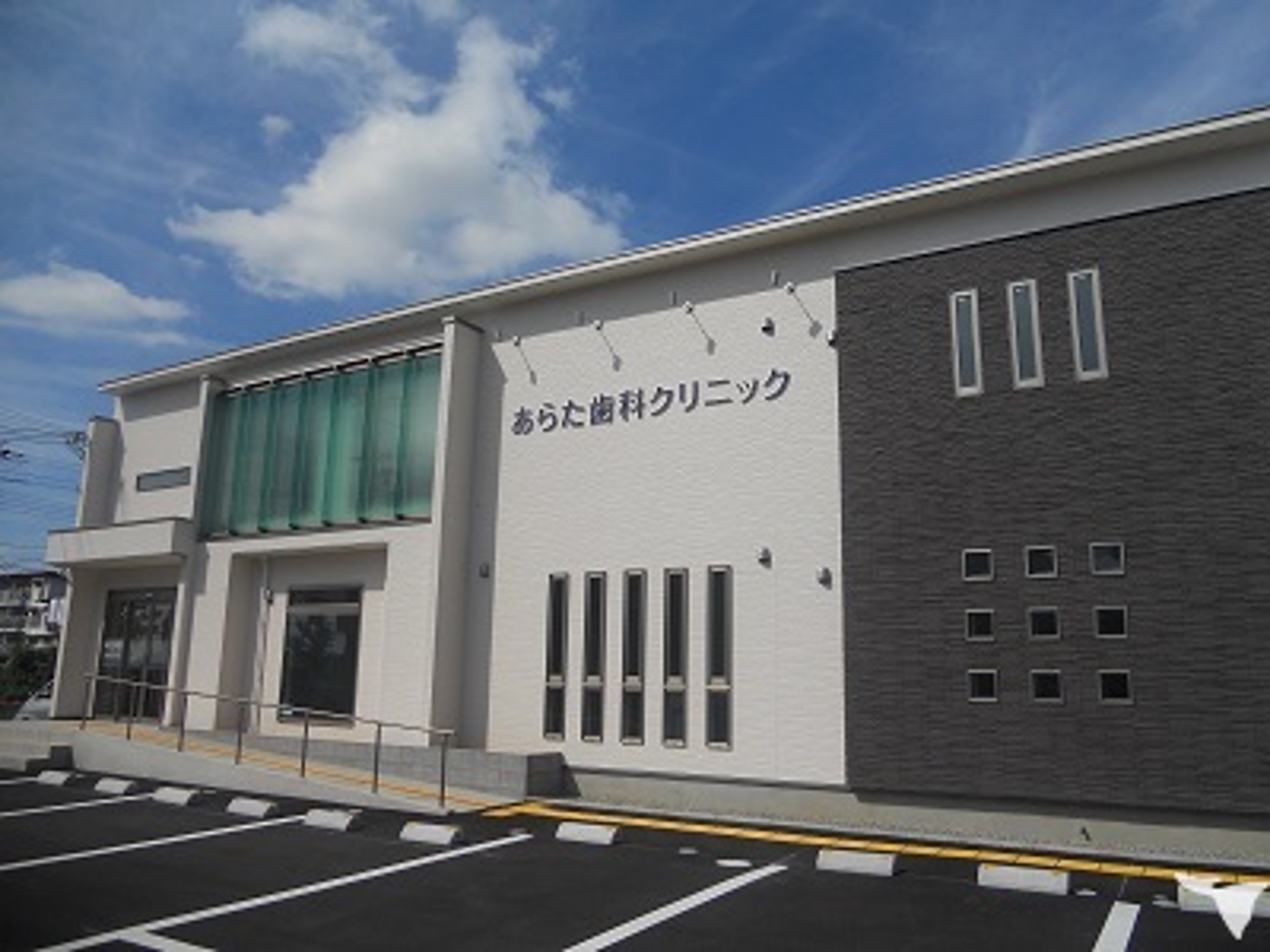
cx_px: 635
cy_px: 476
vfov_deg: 51.4
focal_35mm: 27
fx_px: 991
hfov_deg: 65.3
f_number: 8
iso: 80
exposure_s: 1/320
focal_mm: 4.9
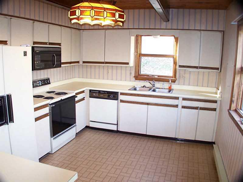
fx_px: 267
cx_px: 122
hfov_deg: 49.0
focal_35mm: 38
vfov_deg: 37.7
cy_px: 91
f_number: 2.8
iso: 140
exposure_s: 1/10
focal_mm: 6.3
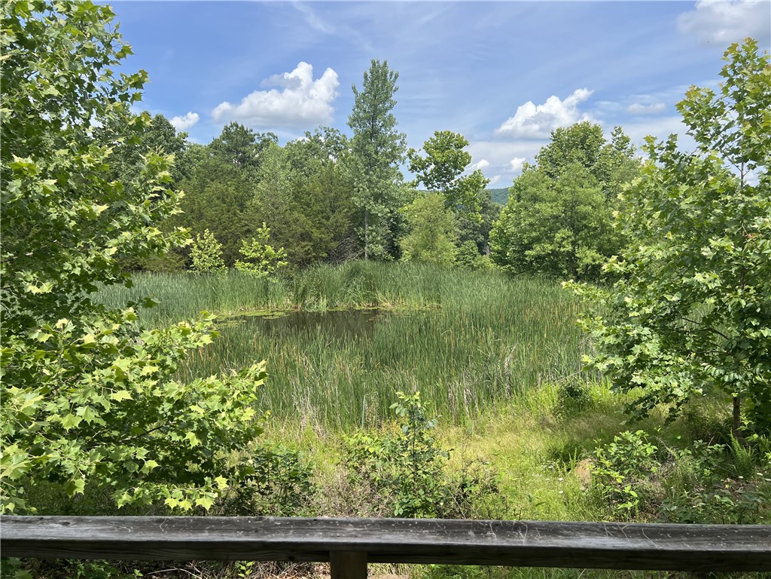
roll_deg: +1.3
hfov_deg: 67.3
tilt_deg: -7.2
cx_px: 386
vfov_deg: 53.1
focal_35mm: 26
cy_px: 290
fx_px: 579
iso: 50
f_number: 1.5
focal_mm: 5.7
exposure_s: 1/2762
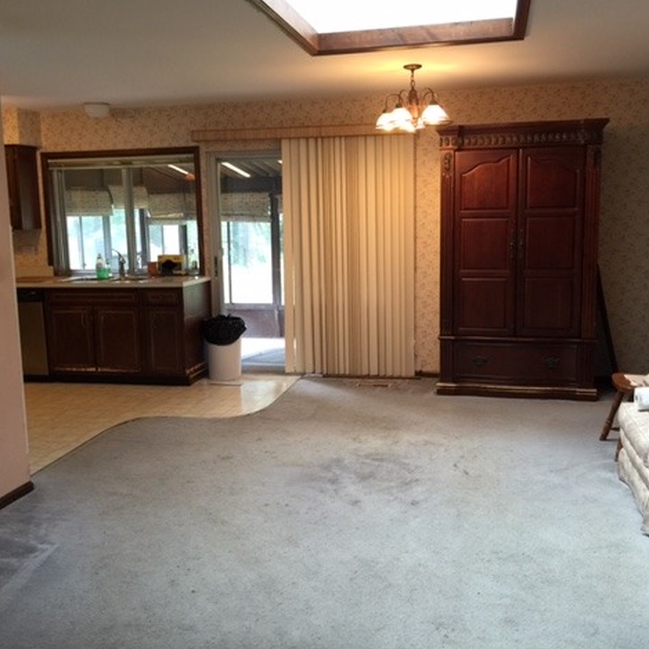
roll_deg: -0.4
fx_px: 742
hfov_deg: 47.2
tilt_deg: -8.5
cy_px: 318
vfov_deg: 47.2
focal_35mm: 35
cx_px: 318
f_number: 2.2
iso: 50
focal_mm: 4.15
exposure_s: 1/30
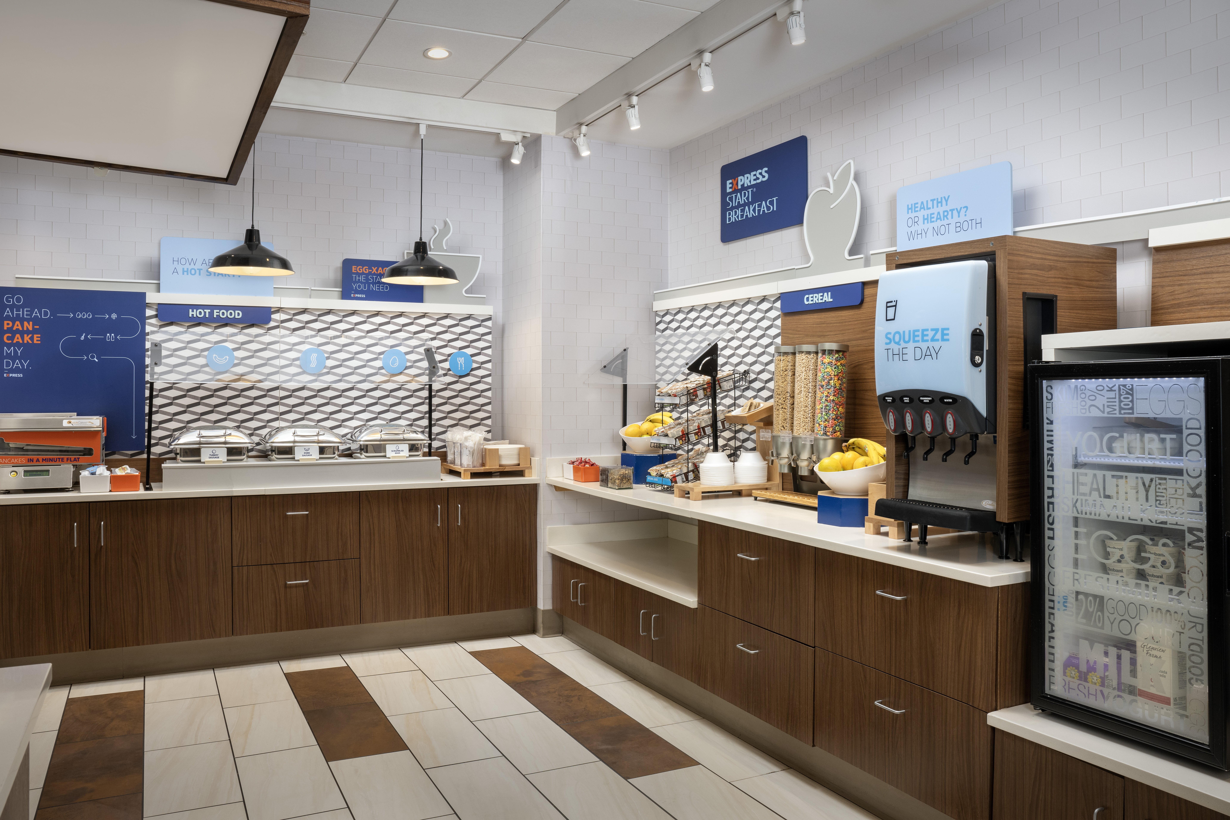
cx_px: 615
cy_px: 410
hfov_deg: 66.4
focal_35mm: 28
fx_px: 940
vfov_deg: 47.2
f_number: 11
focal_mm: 27.5
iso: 400
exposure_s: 1/20
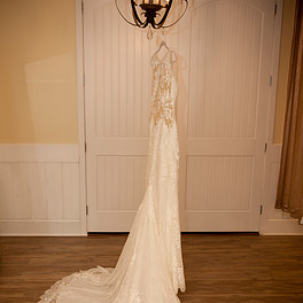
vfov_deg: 39.8
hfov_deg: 40.0
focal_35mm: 42
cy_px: 185
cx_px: 135
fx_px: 416
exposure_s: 1/100
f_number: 2.8
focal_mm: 29
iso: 250
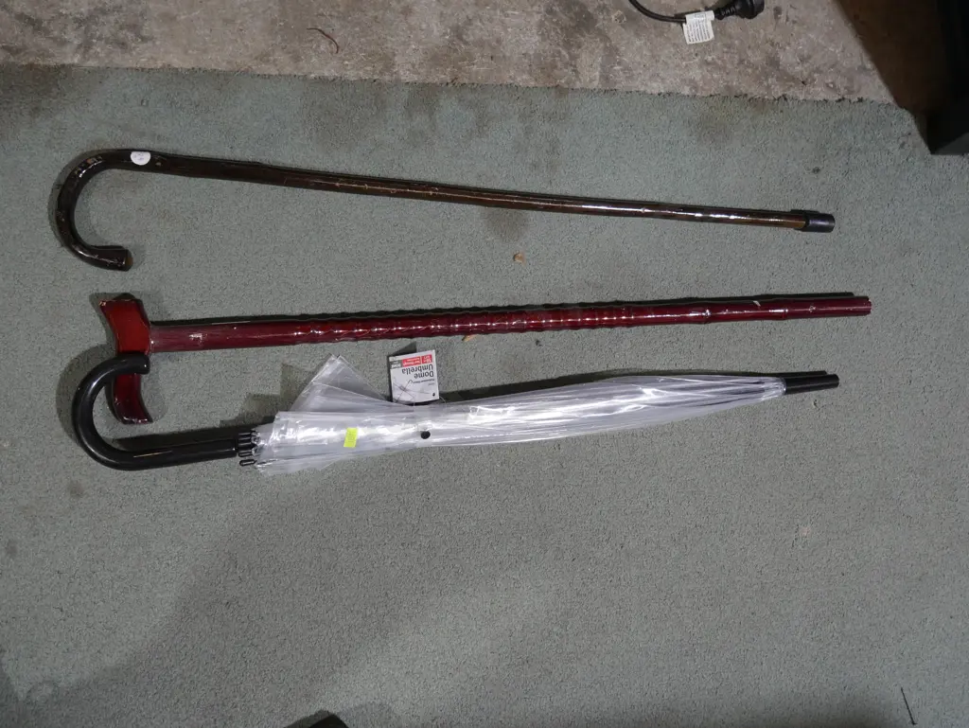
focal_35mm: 38
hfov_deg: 49.0
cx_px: 484
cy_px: 364
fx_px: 1064
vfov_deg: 37.8
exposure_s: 1/60
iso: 400
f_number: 4.1
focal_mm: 19
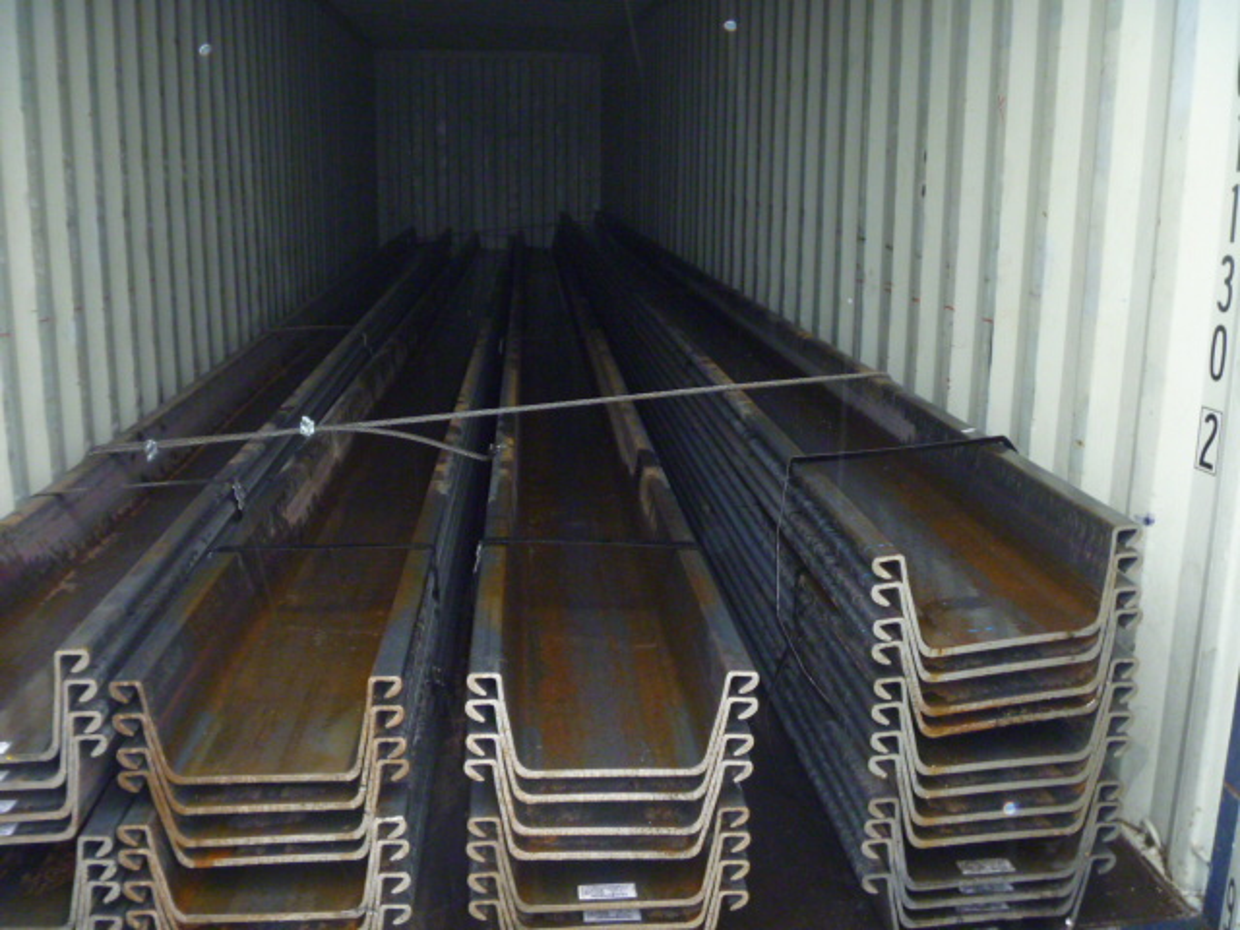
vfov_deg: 40.7
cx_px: 620
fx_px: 1254
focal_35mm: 35
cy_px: 465
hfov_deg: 52.6
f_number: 3.5
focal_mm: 6.3
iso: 400
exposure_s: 1/60
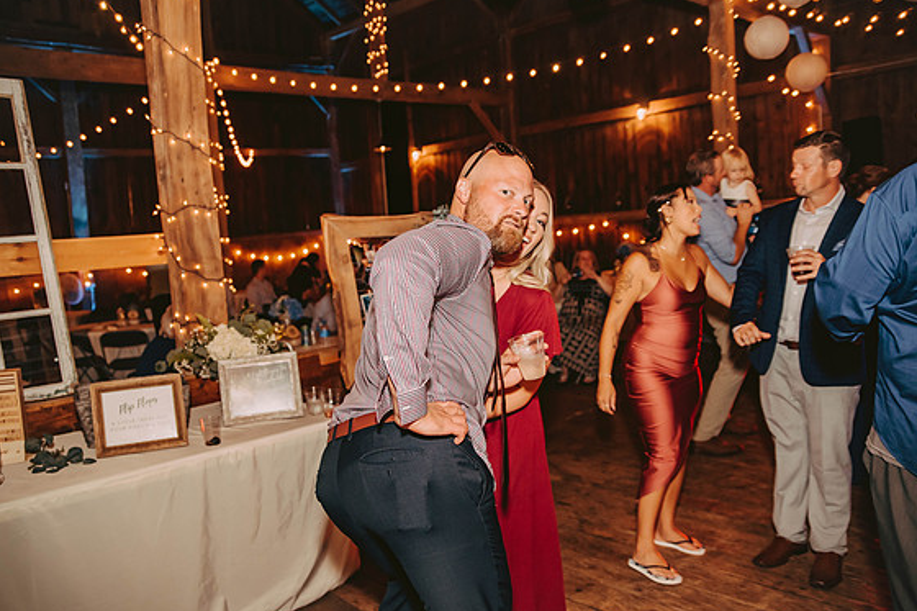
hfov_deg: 63.7
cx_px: 462
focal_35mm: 29
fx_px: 738
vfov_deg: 44.9
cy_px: 306
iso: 1000
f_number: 2.8
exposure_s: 1/160
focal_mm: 28
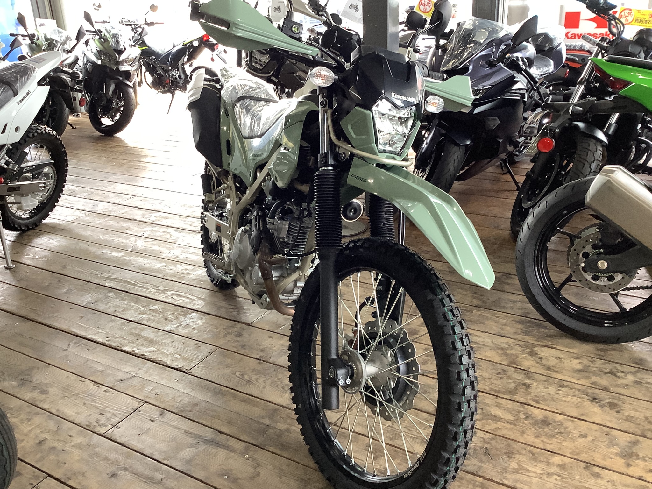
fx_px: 584
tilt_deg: -22.2
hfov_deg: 58.4
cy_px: 244
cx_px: 326
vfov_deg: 45.4
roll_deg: +4.2
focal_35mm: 31
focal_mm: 3.3
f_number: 2.4
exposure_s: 1/50
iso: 125
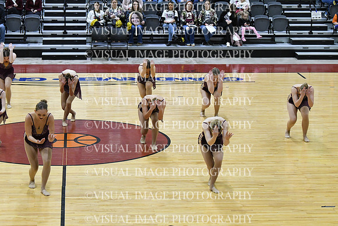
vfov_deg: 13.0
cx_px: 169
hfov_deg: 19.5
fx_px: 986
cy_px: 113
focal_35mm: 105
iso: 5000
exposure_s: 1/400
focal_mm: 70
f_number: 4
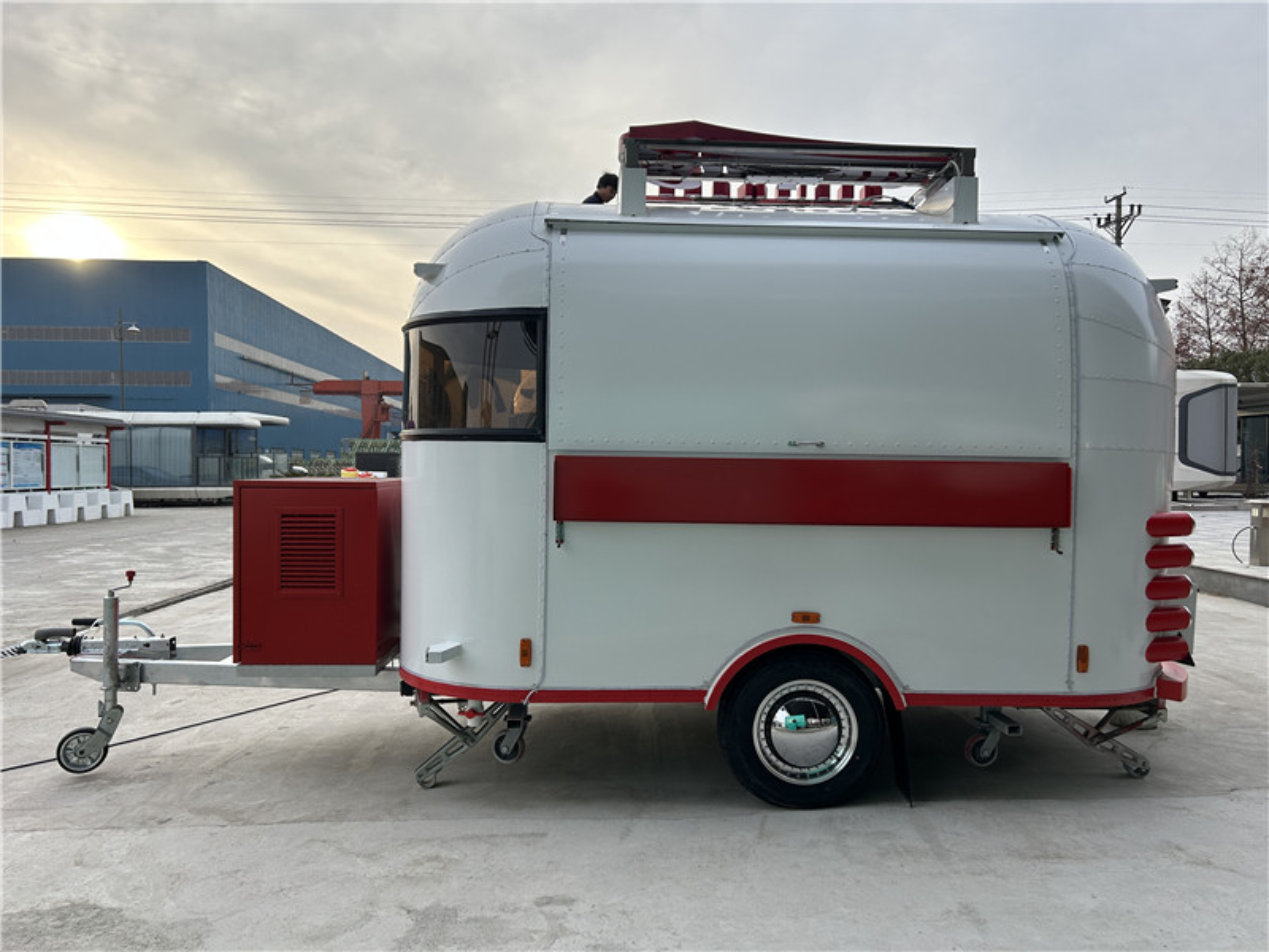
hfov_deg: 67.3
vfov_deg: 53.1
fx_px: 953
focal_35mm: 26
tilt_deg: -0.8
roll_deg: -0.2
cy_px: 476
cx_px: 634
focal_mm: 5.7
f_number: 1.5
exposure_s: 1/1135
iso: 50
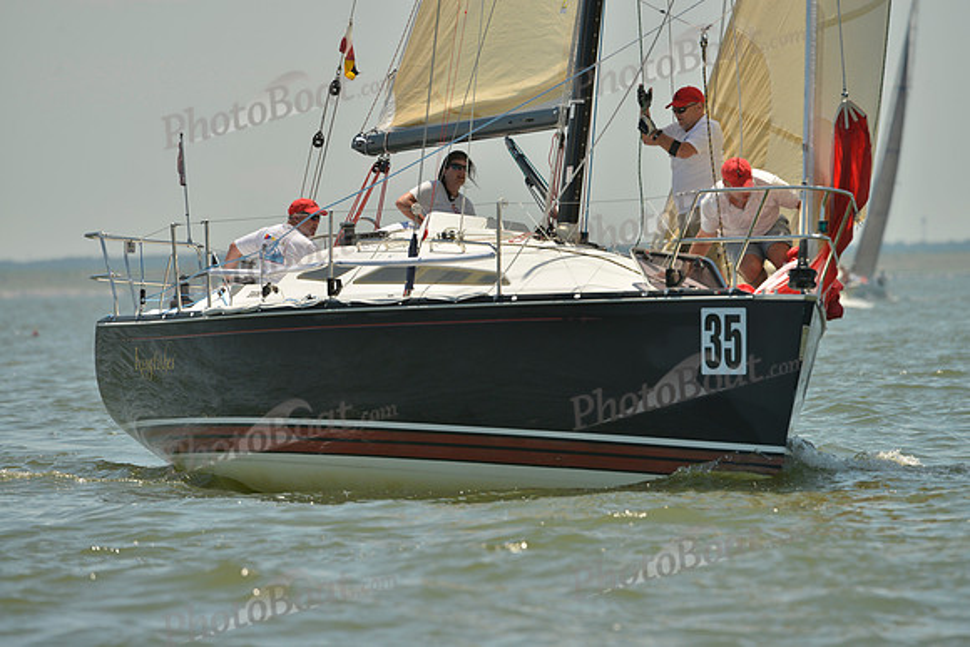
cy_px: 324
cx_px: 485
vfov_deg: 3.4
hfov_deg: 5.2
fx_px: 10780
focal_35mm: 400
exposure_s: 1/1000
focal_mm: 400
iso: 200
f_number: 7.1
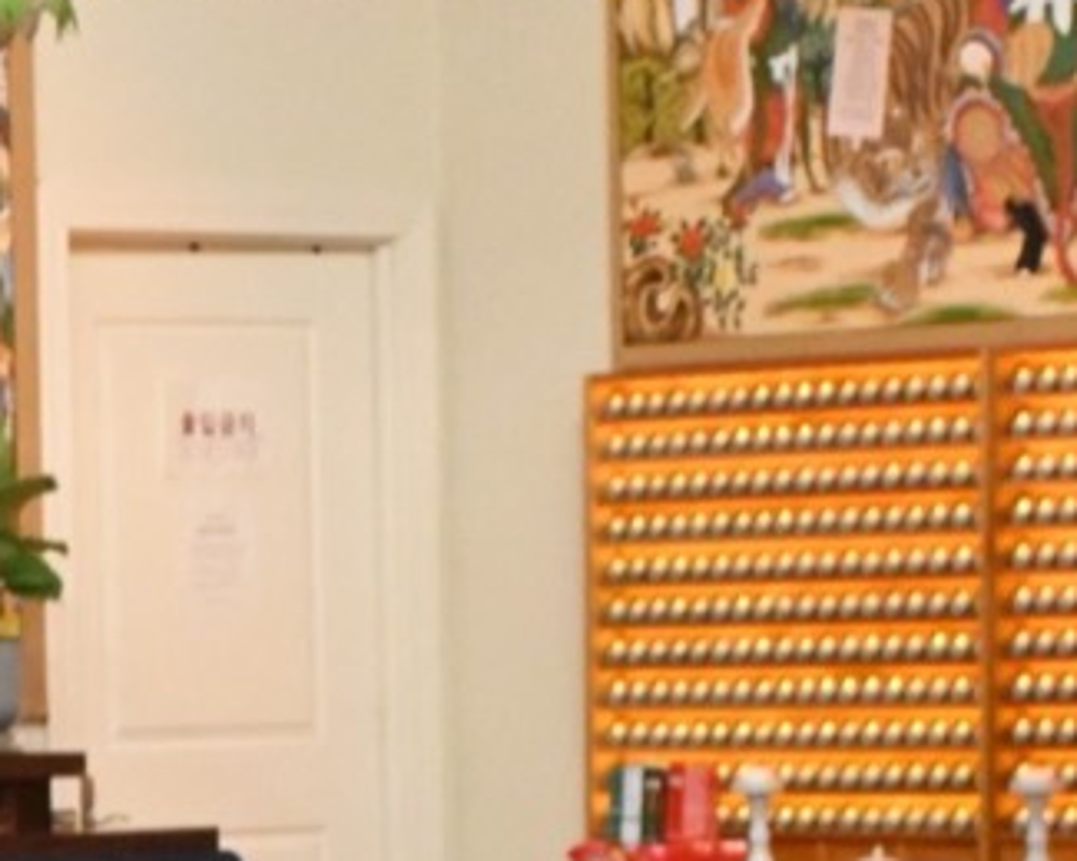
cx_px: -166
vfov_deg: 7.2
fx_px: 6741
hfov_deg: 9.0
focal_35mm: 211
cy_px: 1133
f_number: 4.8
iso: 5000
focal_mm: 30.5
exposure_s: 1/60
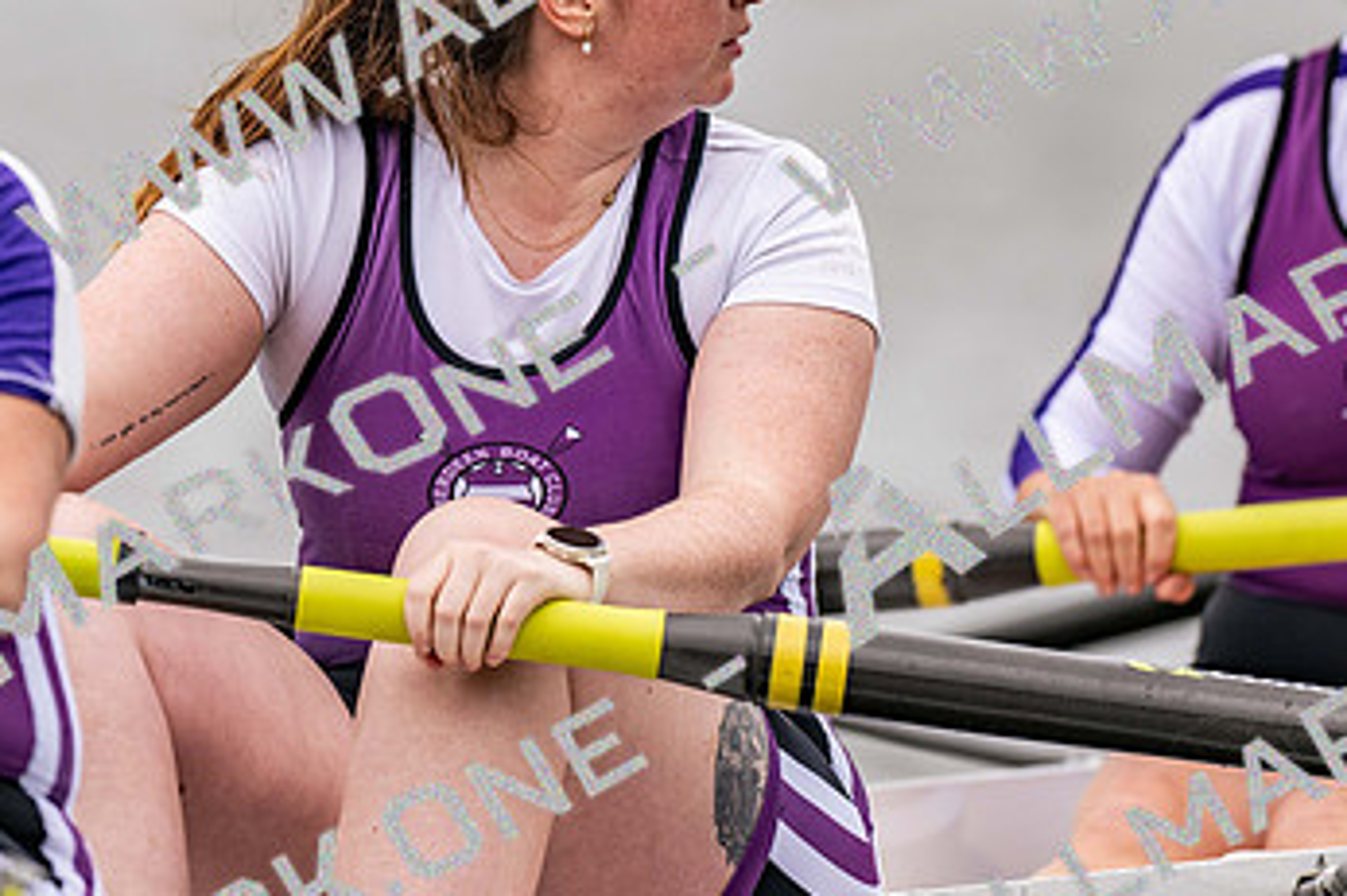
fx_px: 37547
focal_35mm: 1004
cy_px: 281
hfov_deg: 2.1
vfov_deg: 1.4
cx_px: 497
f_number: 4
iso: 360
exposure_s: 1/2500
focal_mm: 600
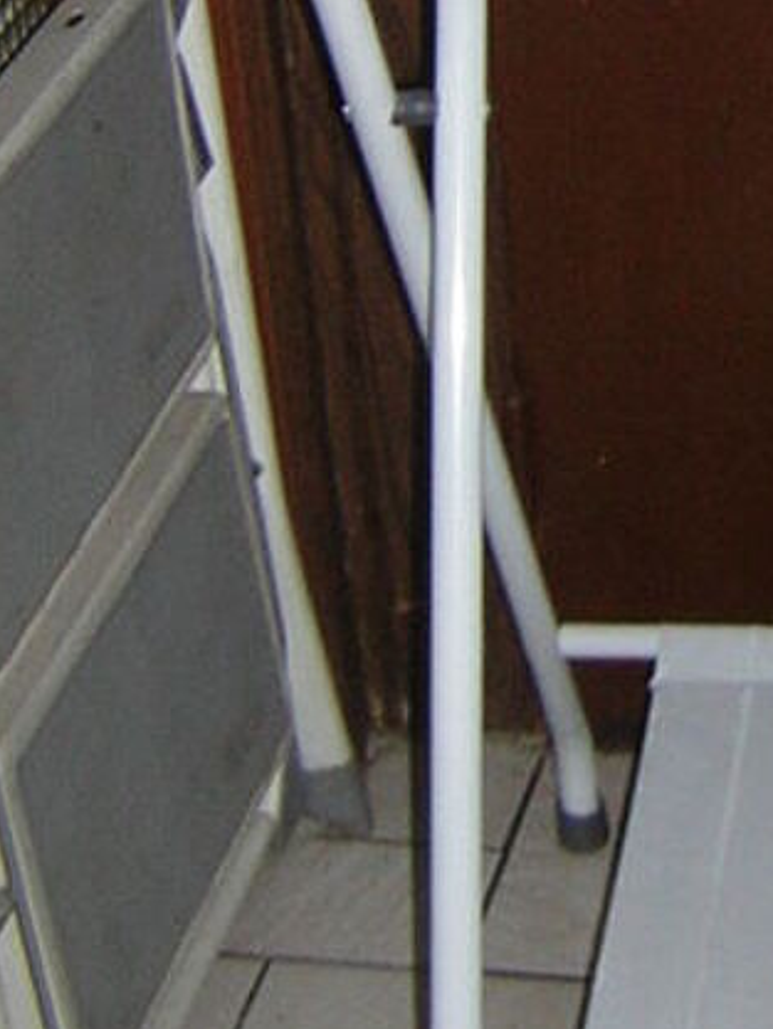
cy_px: 63
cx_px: 931
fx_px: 3422
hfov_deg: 12.6
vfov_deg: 16.8
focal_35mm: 115
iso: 80
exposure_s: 1/60.1
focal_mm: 4.7
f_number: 5.2
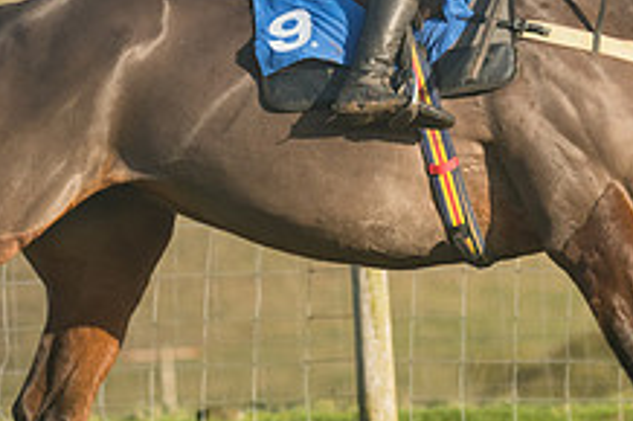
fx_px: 11227
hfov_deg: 3.2
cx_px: 418
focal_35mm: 639
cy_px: 87
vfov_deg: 2.1
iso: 400
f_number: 5
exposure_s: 1/4000
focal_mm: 160
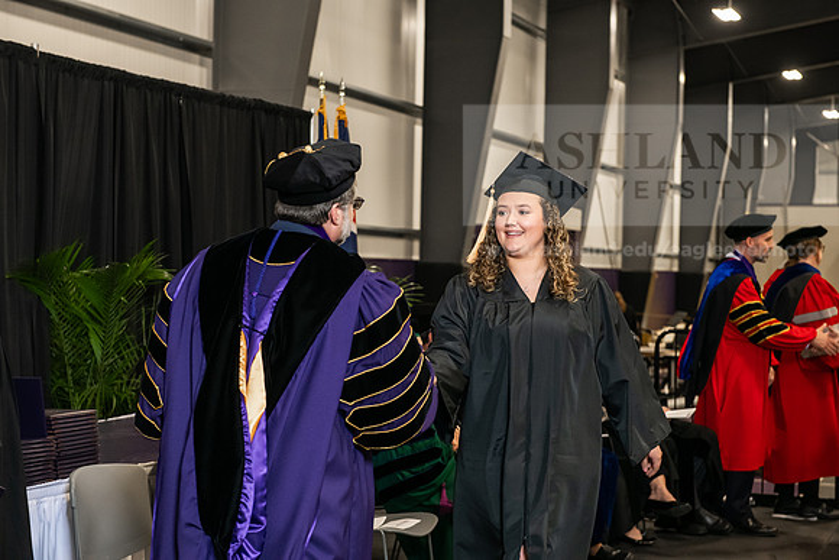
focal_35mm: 70
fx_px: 1632
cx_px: 420
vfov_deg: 19.5
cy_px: 280
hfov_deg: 28.8
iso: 2500
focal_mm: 70
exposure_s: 1/200
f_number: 5
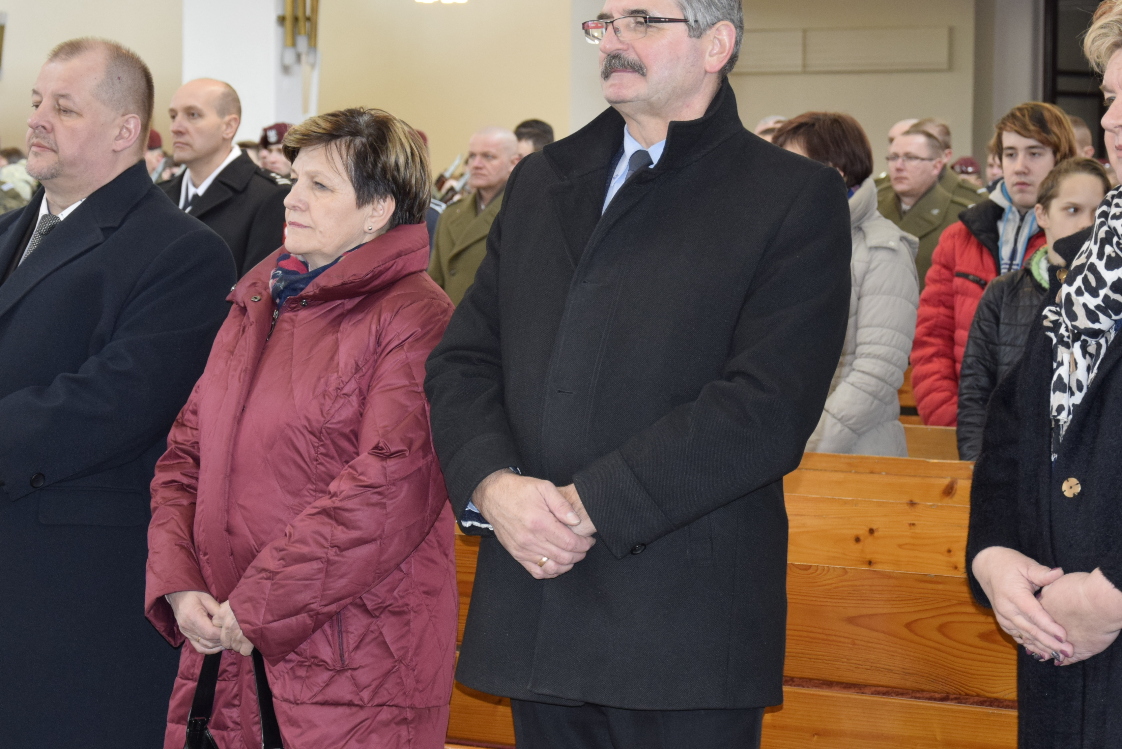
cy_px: 378
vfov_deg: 13.3
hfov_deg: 19.8
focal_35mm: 103
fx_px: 3211
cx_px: 636
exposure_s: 1/60
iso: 1000
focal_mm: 52
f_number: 5
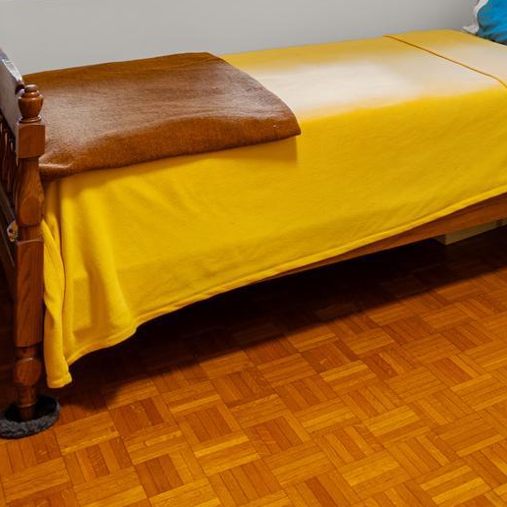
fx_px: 895
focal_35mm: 54
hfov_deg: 30.0
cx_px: 477
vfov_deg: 27.1
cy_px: -136
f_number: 8
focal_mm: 16
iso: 400
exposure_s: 1/1.25
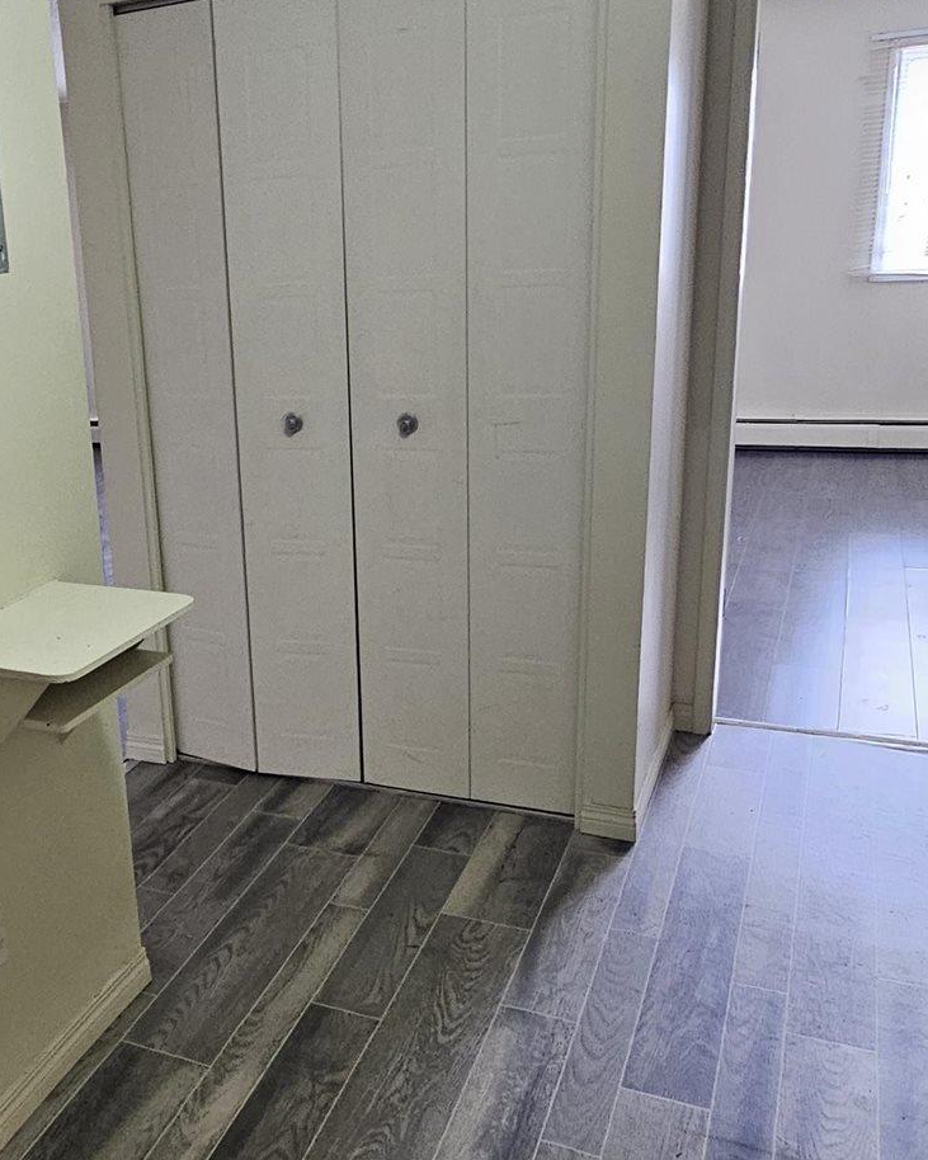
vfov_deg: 55.7
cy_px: 593
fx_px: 1099
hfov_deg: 44.1
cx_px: 218
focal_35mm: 32
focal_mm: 2.2
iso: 320
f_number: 2.2
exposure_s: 1/60
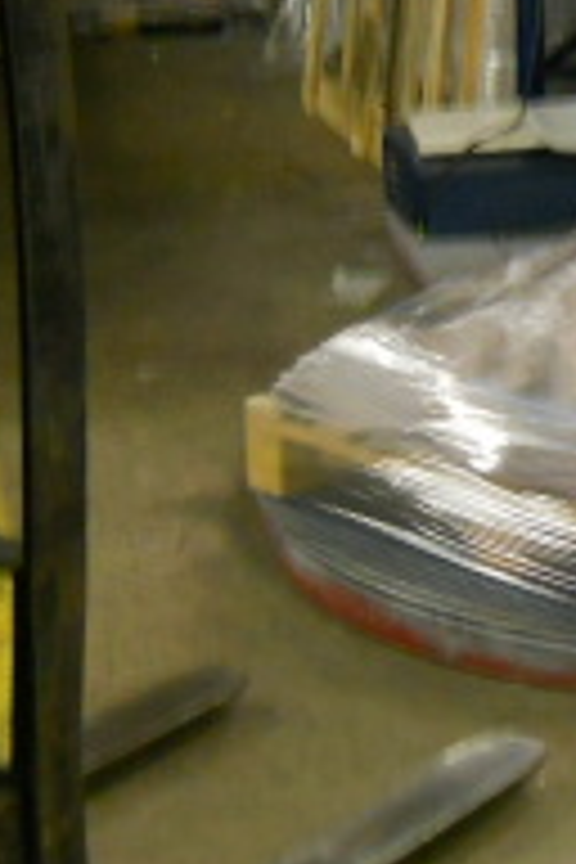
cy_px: 378
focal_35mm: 114
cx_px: 940
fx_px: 2736
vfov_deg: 17.9
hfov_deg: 11.4
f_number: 3.1
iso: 400
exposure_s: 1/10
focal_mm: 6.72
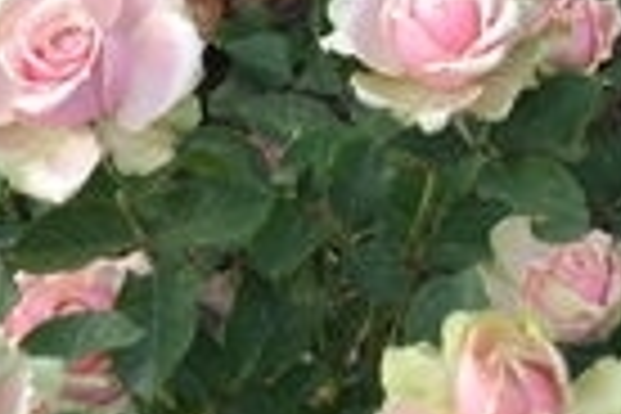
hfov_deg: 9.0
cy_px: -619
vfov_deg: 5.8
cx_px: 693
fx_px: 3898
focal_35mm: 226
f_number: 5.6
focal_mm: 26
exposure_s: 1/125
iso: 110
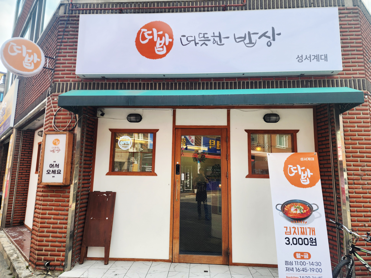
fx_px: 247
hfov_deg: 73.9
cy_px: 139
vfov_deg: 58.9
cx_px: 186
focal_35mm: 23
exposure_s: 1/278
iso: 12
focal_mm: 6.4
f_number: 1.8
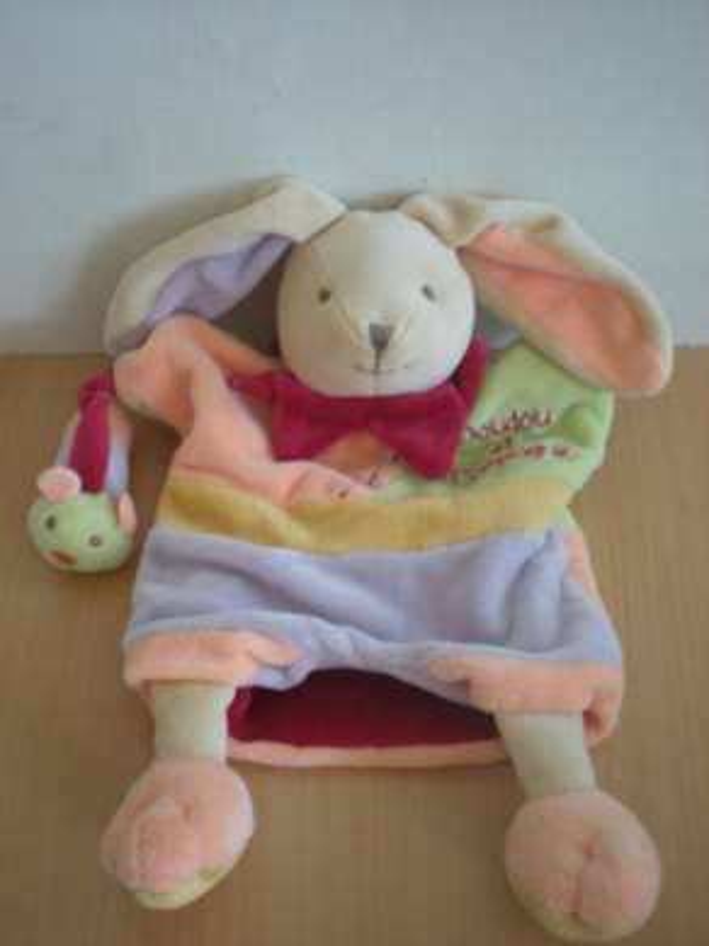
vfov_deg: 49.0
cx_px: 354
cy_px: 473
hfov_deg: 37.7
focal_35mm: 38
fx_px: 1039
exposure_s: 1/15.2
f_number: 3.1
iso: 200
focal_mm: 6.3
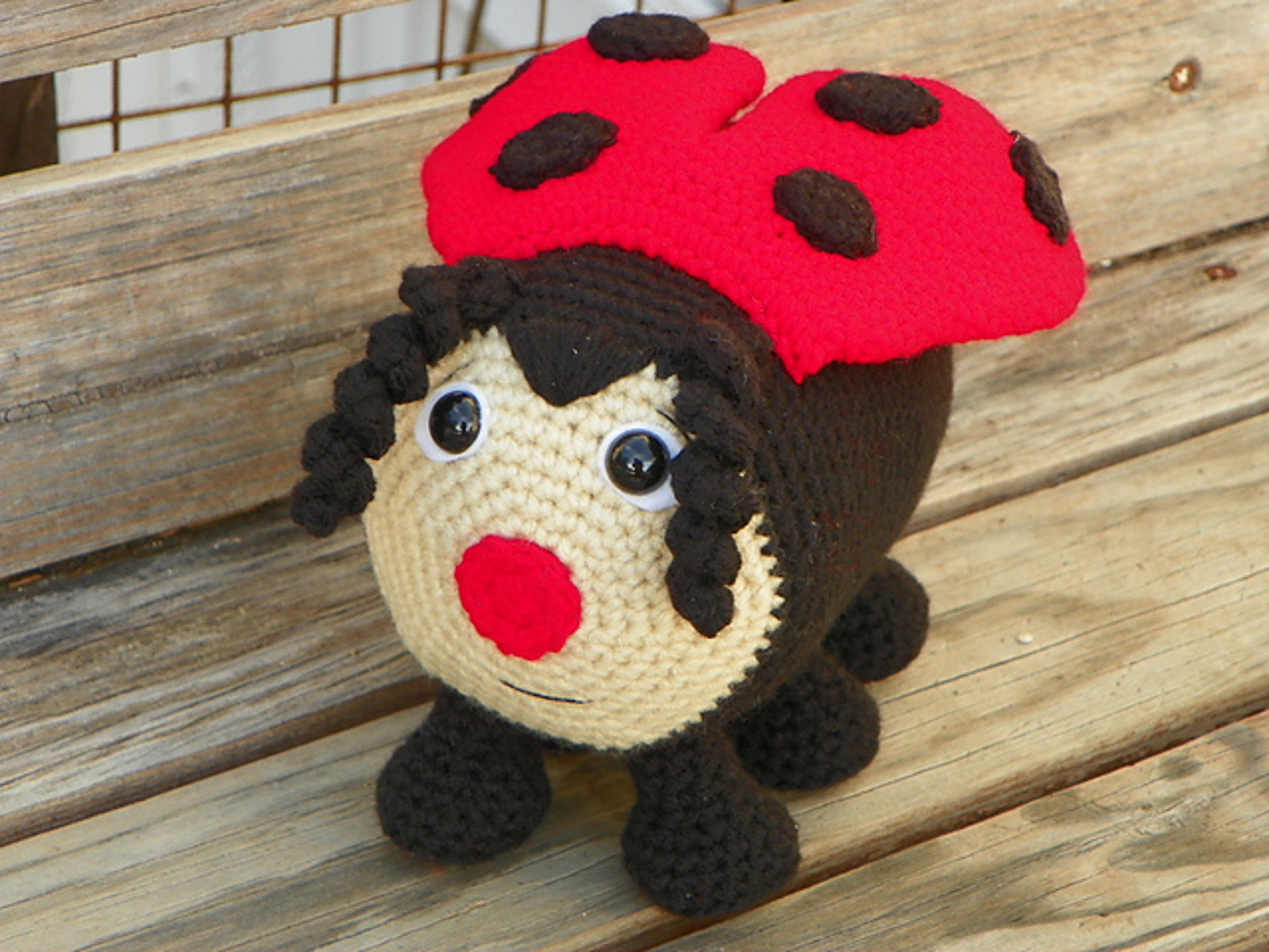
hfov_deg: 22.5
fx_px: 3189
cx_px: 634
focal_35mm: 87
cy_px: 476
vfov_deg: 17.0
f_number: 4
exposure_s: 1/50
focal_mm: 15.5
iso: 64
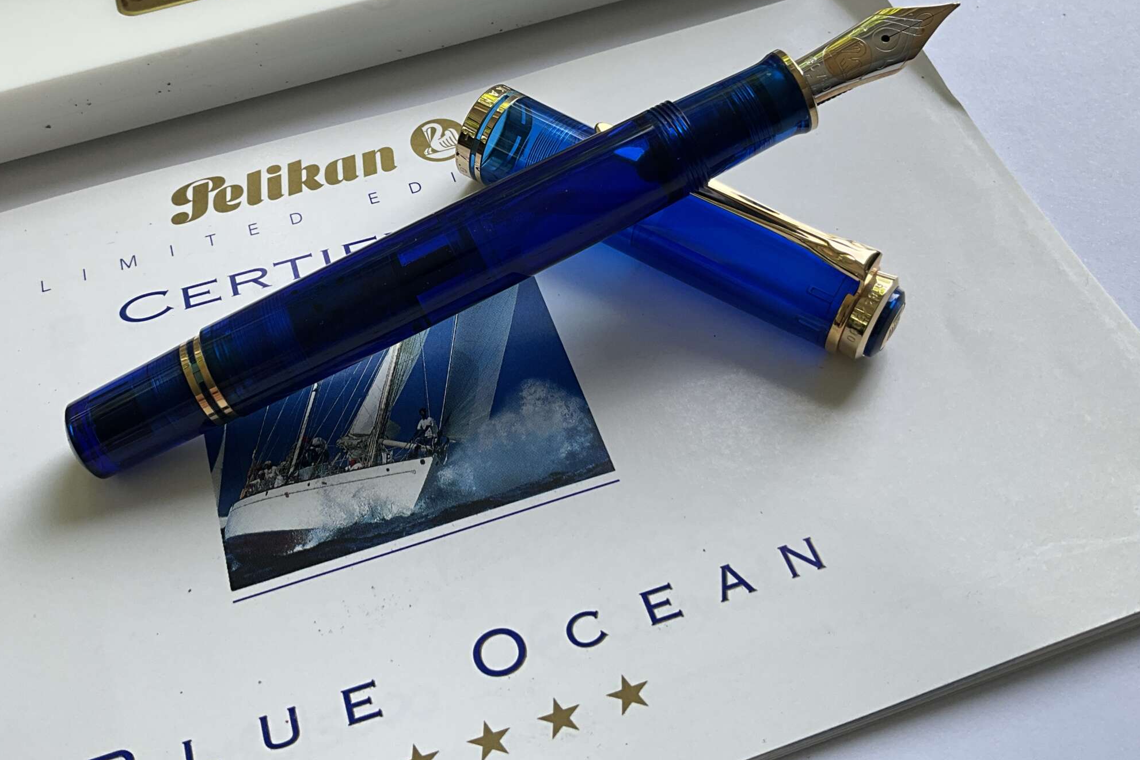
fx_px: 1235
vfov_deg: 33.7
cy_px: 222
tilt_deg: -51.4
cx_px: 492
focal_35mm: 39
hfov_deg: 49.4
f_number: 1.8
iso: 20
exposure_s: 1/122
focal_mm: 3
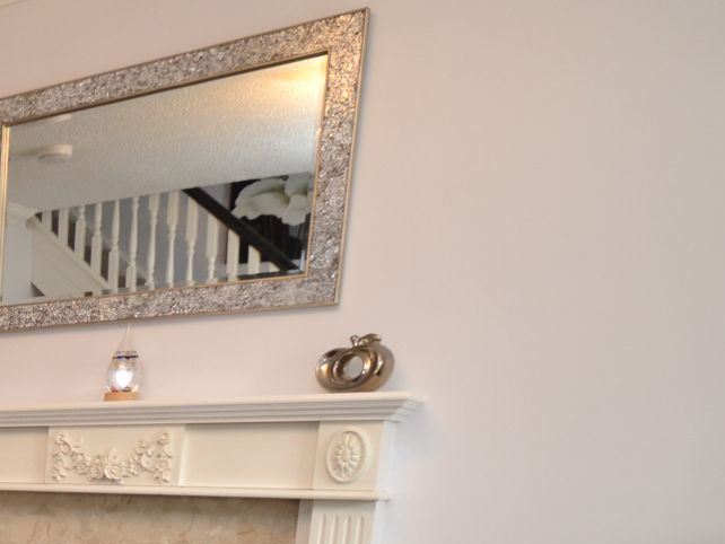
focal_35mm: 46
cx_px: -289
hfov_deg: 29.8
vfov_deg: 28.2
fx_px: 964
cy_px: 625
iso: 500
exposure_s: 1/60
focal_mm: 10
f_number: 3.5
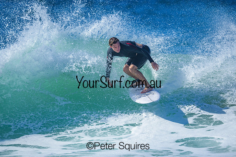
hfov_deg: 2.2
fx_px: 6203
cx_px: 116
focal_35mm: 946
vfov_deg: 1.5
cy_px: 88
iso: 280
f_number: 6.3
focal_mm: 800
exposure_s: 1/2000
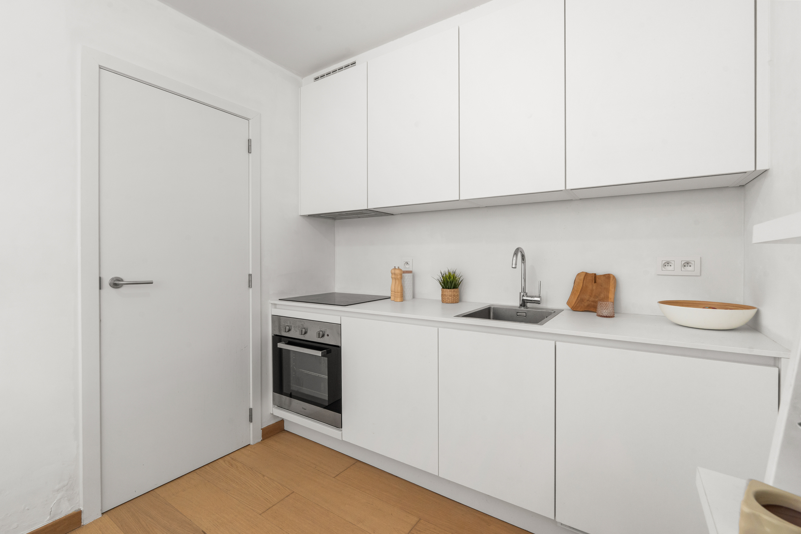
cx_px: 400
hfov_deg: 96.7
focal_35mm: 16
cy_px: 267
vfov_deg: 73.7
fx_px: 356
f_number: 11
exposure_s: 1/8
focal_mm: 16
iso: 500
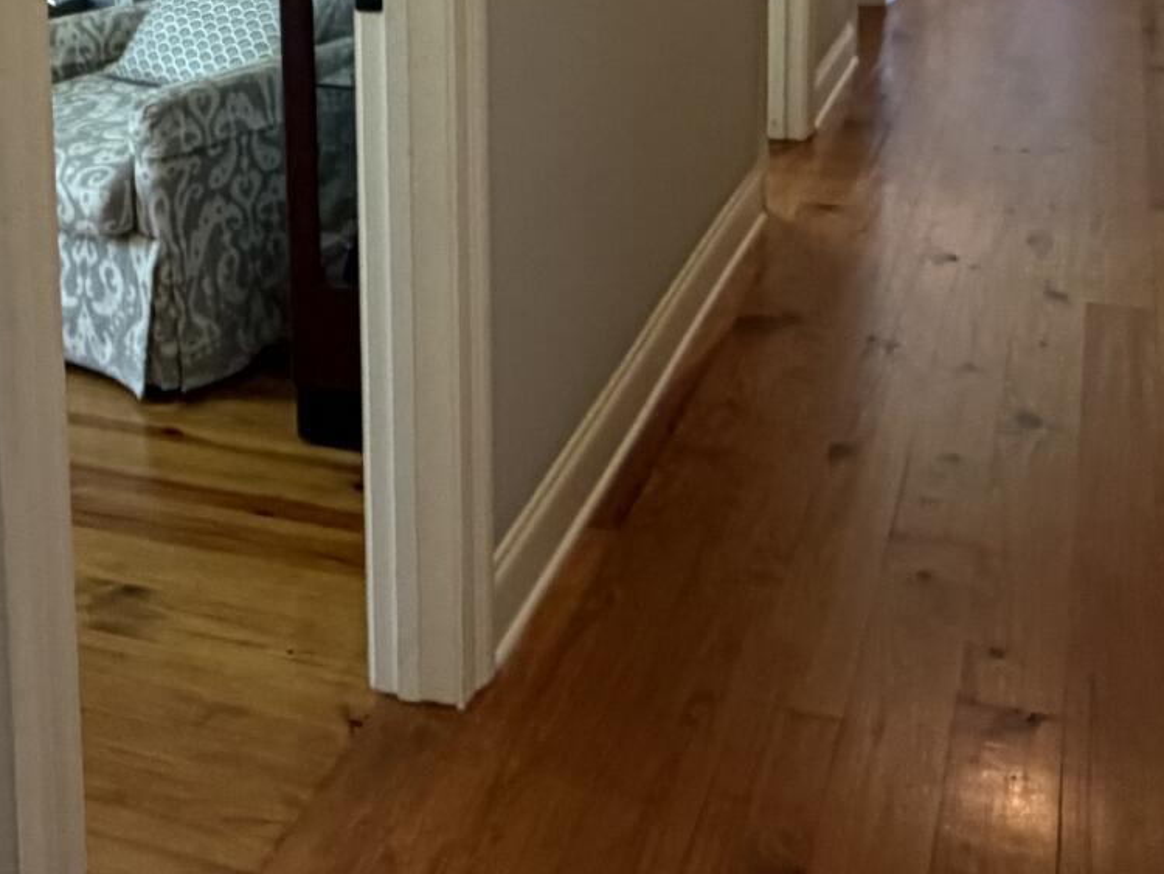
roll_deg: +1.4
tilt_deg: -5.3
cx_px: 379
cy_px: -135
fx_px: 1884
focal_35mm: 56
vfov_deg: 24.1
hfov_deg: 34.0
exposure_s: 1/60
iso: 320
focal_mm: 2.22
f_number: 2.2
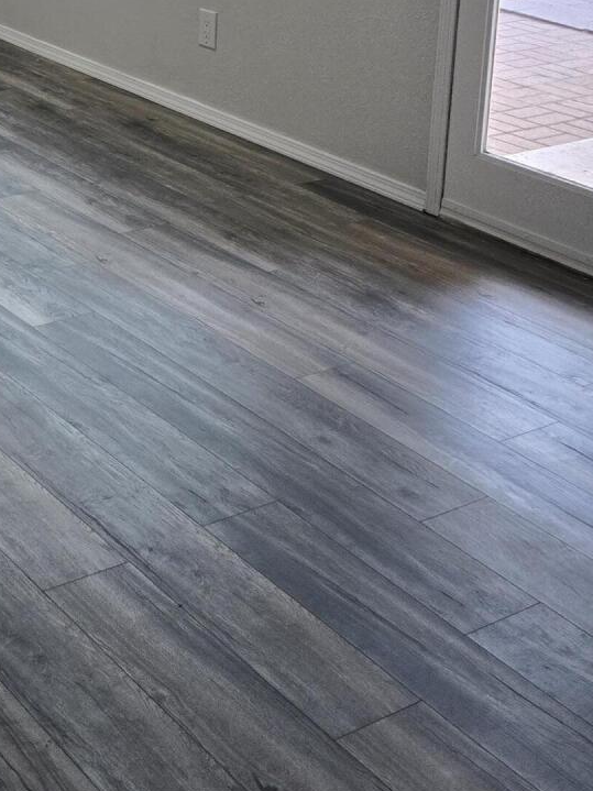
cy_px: -13
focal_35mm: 64
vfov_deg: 28.3
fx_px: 1462
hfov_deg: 21.3
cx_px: -122
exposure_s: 1/180
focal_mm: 5.4
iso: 100
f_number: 1.8
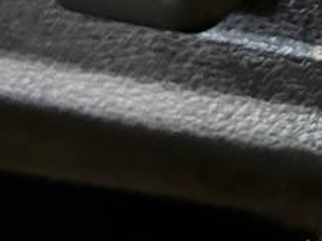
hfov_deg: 13.5
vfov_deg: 10.2
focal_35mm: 141
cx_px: 406
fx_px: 1310
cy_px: -123
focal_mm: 6.76
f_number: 1.78
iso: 1000
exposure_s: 1/30
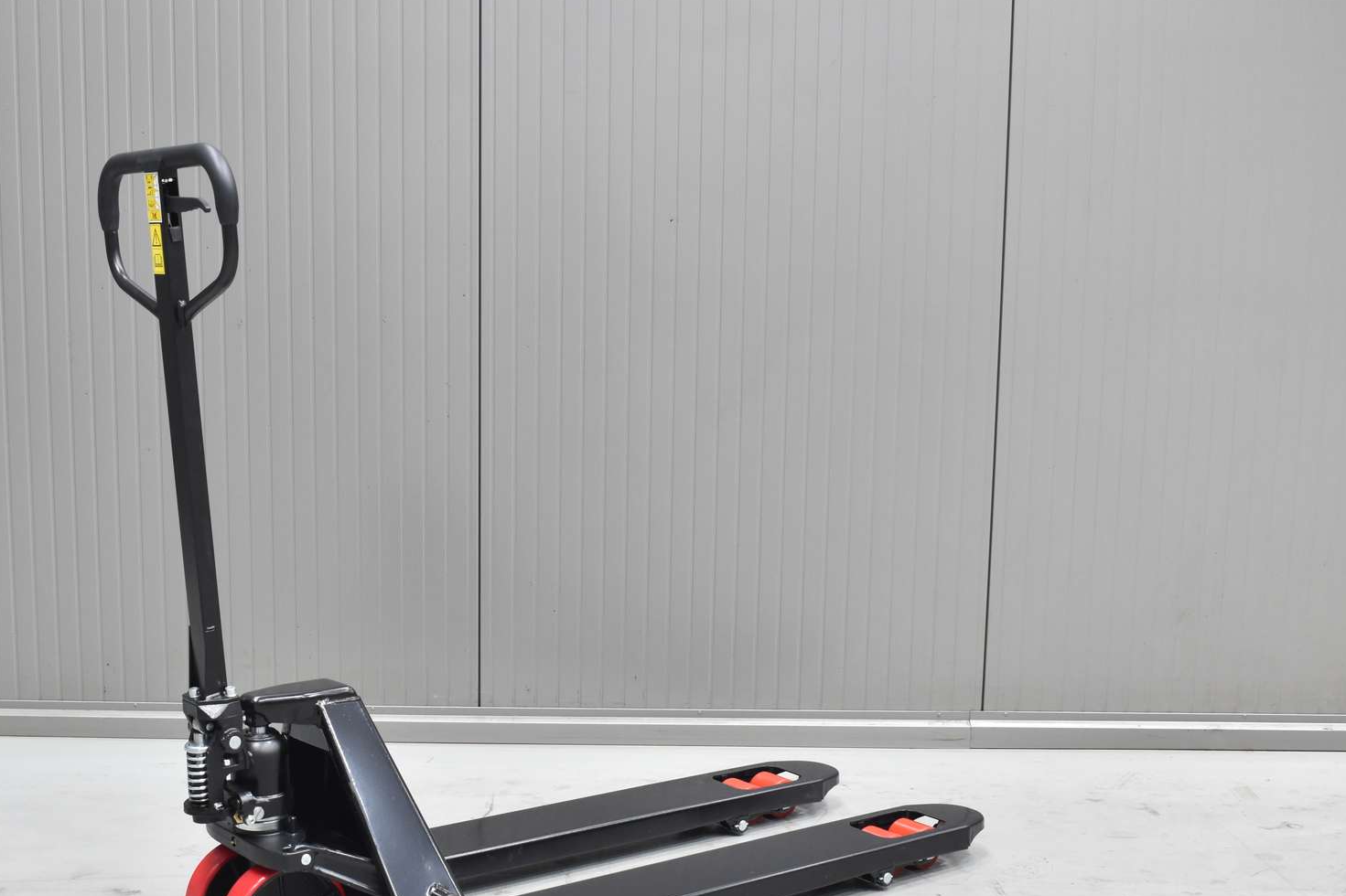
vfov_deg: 28.5
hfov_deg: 41.6
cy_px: 579
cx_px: 492
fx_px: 1757
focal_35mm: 47
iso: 1000
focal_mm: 24
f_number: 6.3
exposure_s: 1/13
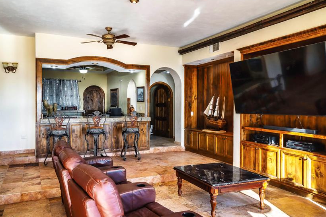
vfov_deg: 51.2
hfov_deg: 71.0
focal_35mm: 25
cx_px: 137
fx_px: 226
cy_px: 117
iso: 800
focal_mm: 20
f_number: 5.6
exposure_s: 1/100
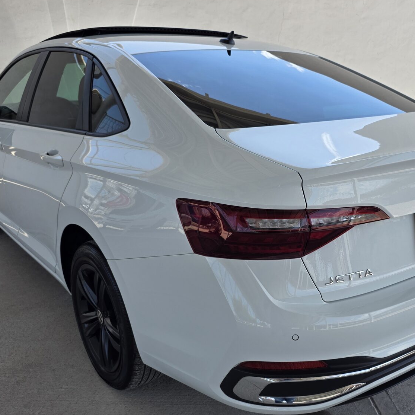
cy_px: 245
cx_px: 237
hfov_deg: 47.1
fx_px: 475
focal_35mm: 35
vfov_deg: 47.0
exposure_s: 1/1429
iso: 80
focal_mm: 6.3
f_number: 1.7
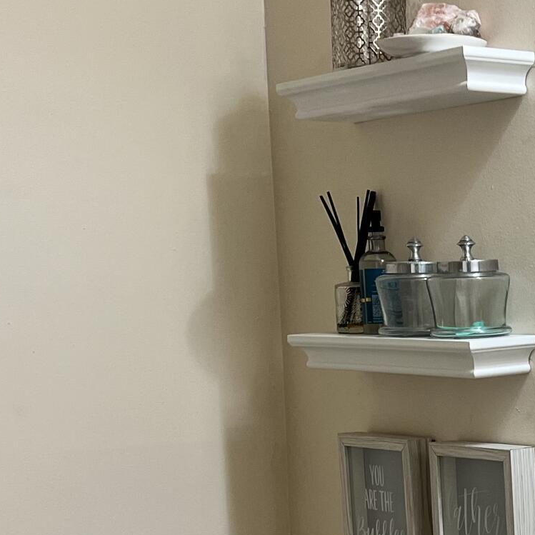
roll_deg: +0.6
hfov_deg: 18.3
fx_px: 1609
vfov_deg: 18.3
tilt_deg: -9.4
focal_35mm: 92
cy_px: 548
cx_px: 559
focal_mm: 5.7
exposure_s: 1/60
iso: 64
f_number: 1.5
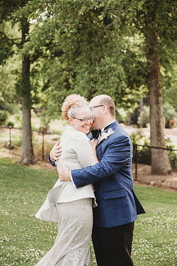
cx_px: 88
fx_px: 487
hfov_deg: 20.6
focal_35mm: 66
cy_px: 133
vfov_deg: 30.5
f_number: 4
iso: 200
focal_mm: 66
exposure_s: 1/320
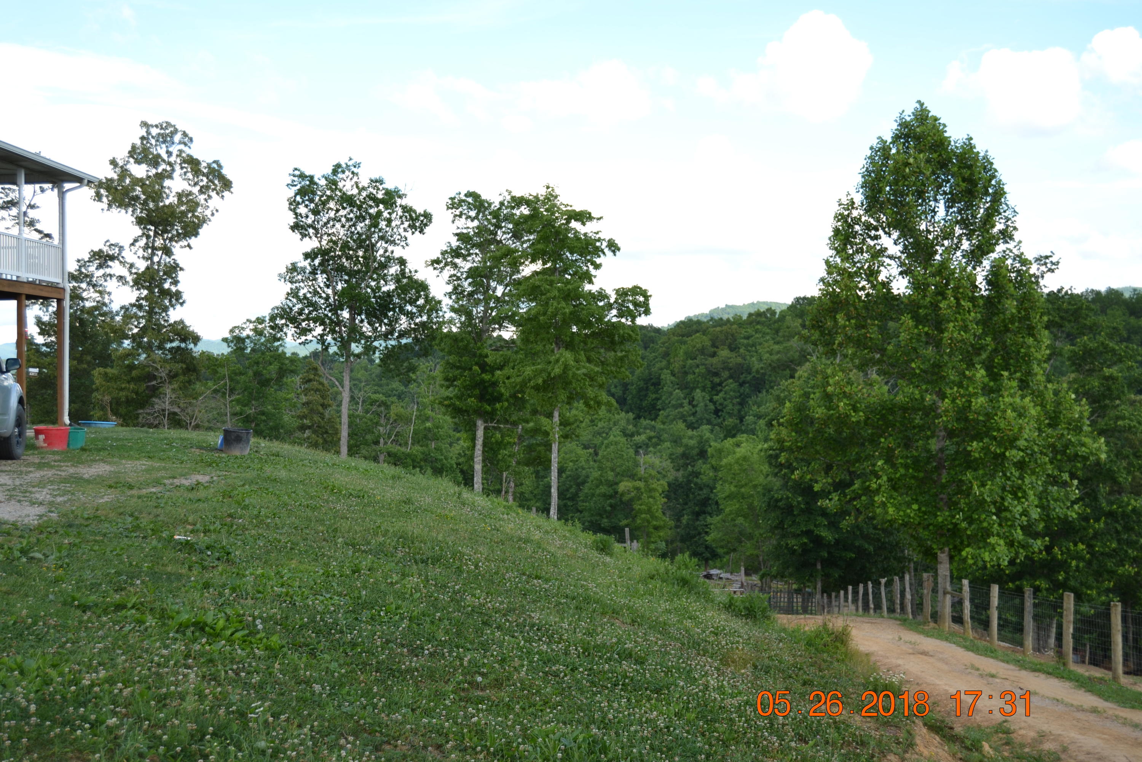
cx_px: 571
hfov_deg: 46.4
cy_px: 381
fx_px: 1332
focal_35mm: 42
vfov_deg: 31.9
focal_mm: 28
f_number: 5.6
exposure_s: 1/200
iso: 100
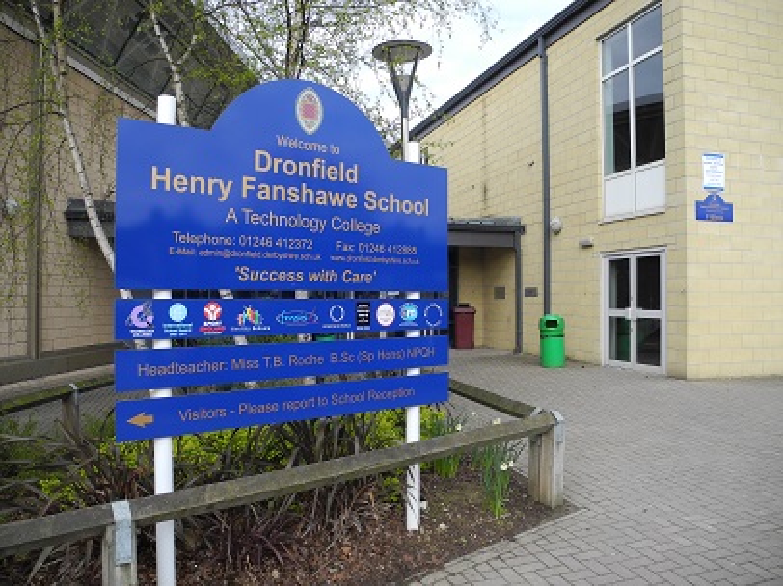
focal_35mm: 28
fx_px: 633
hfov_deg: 63.5
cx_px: 392
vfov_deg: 49.7
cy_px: 293
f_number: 2.8
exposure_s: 1/740
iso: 100
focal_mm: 6
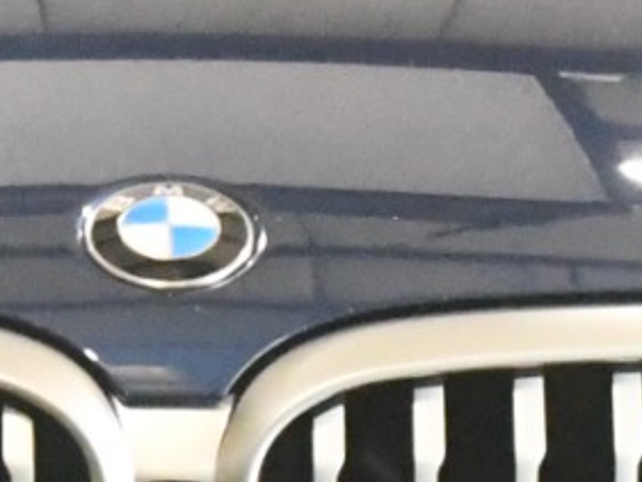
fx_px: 6587
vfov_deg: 4.2
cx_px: 183
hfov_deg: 5.6
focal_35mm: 355
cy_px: 297
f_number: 8
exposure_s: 1/250
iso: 10000
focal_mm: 27
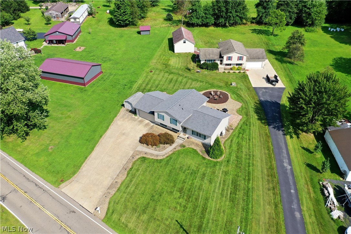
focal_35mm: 28
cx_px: 176
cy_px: 117
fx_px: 273
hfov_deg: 65.5
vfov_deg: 46.4
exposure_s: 1/400
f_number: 5.6
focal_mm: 10.26
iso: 100
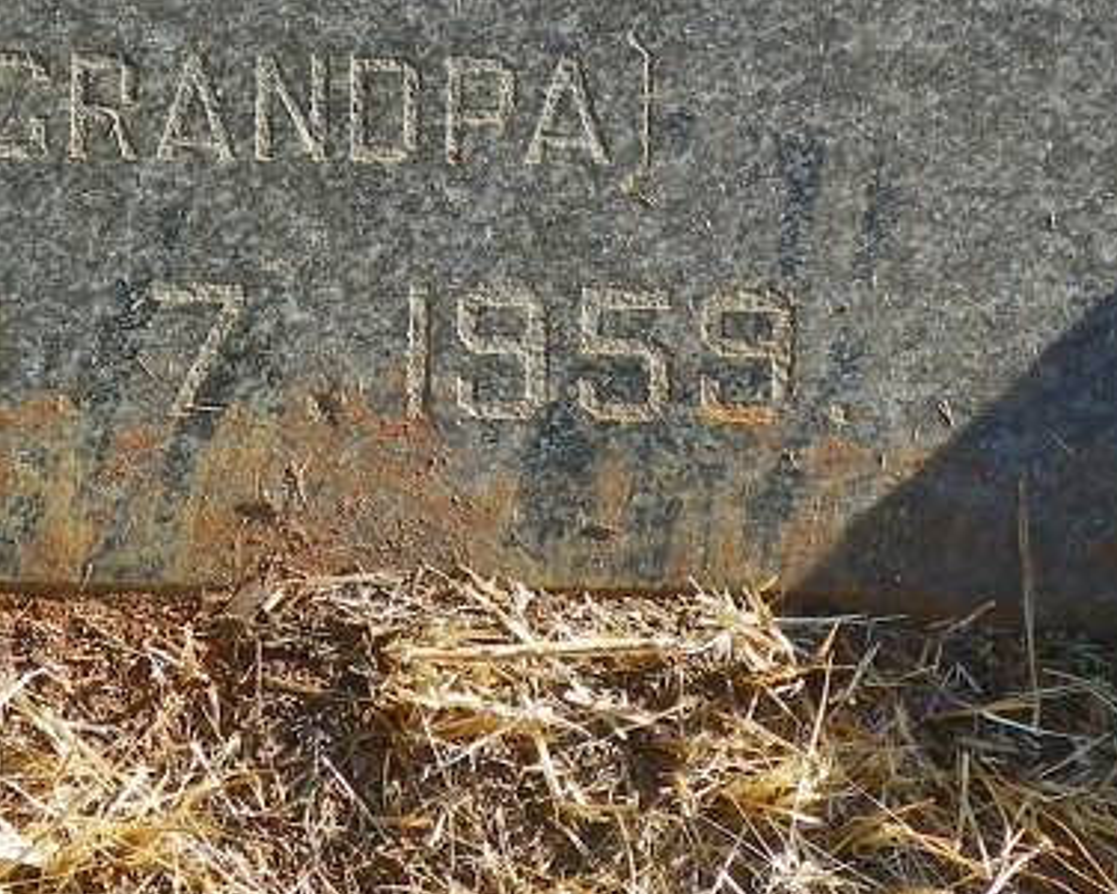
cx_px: 282
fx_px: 7308
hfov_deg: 8.7
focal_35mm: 221
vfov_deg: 7.0
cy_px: 264
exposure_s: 1/200
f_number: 3.5
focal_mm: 12.6
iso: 64
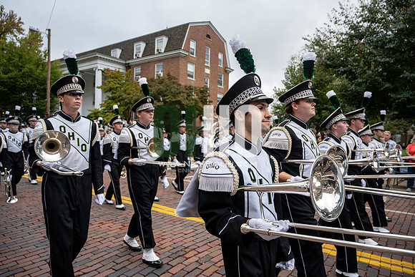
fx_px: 277
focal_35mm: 24
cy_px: 138
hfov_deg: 73.7
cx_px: 208
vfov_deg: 53.2
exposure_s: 1/1600
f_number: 4
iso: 640
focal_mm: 24
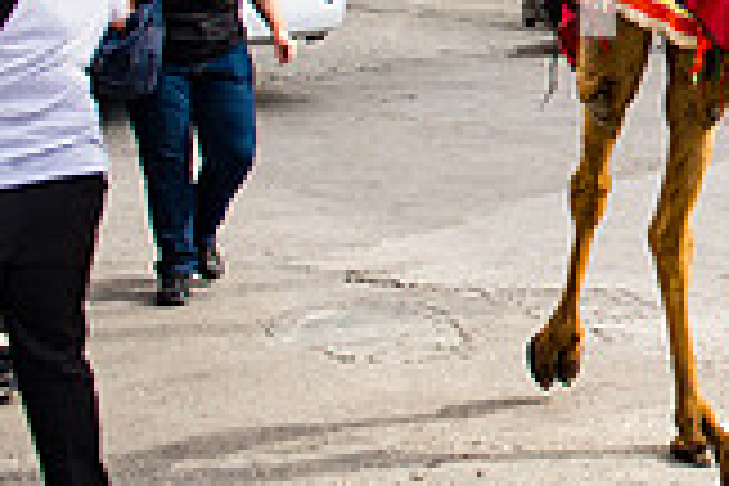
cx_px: 1224
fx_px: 1741
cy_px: -88
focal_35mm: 86
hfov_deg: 19.2
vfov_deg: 15.4
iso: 200
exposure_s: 1/1600
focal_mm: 24
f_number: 2.8
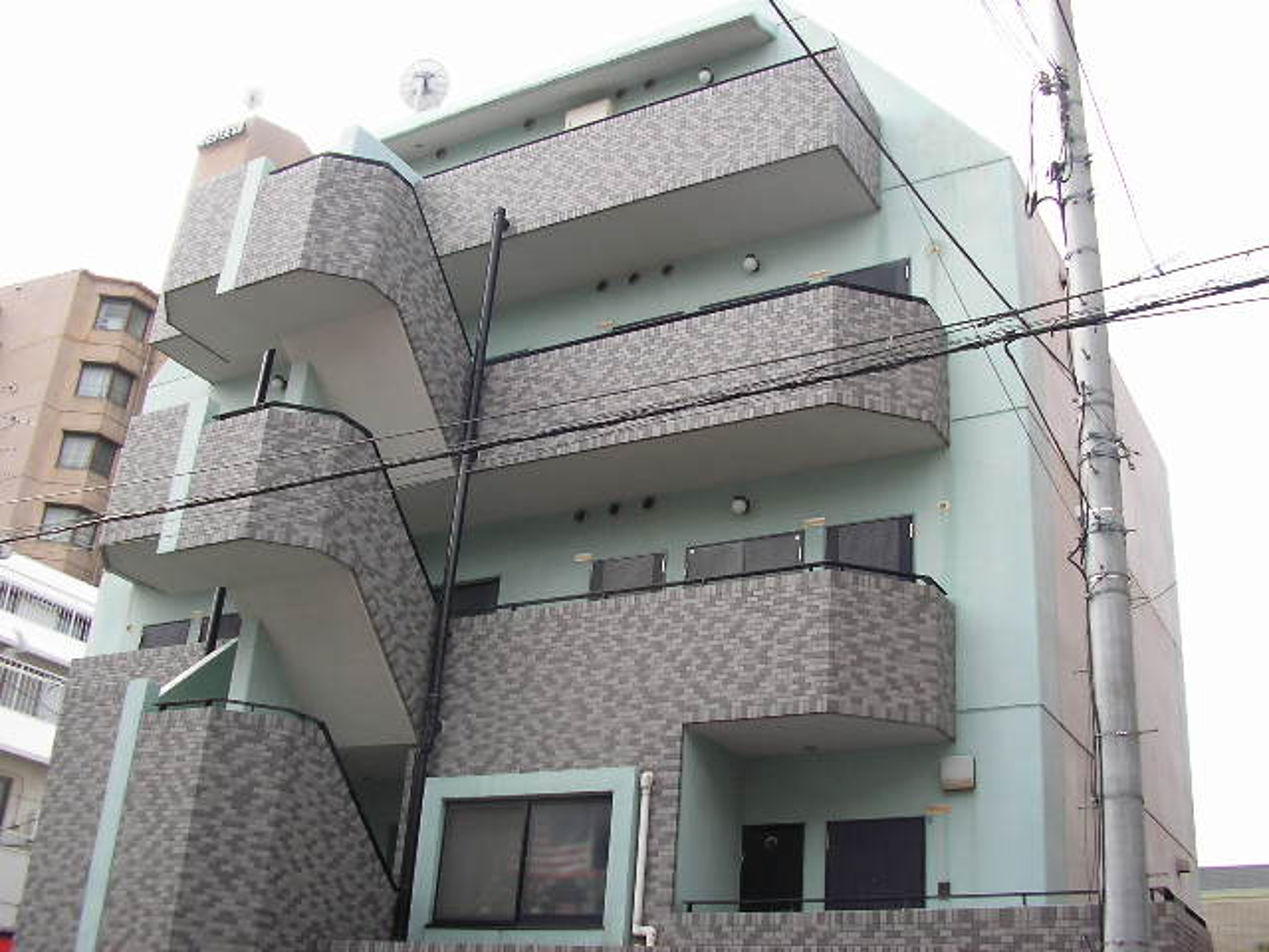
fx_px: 1393
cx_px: 634
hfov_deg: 49.0
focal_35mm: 38
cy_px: 476
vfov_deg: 37.7
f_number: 4.1
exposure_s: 1/175
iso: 71
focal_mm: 5.8
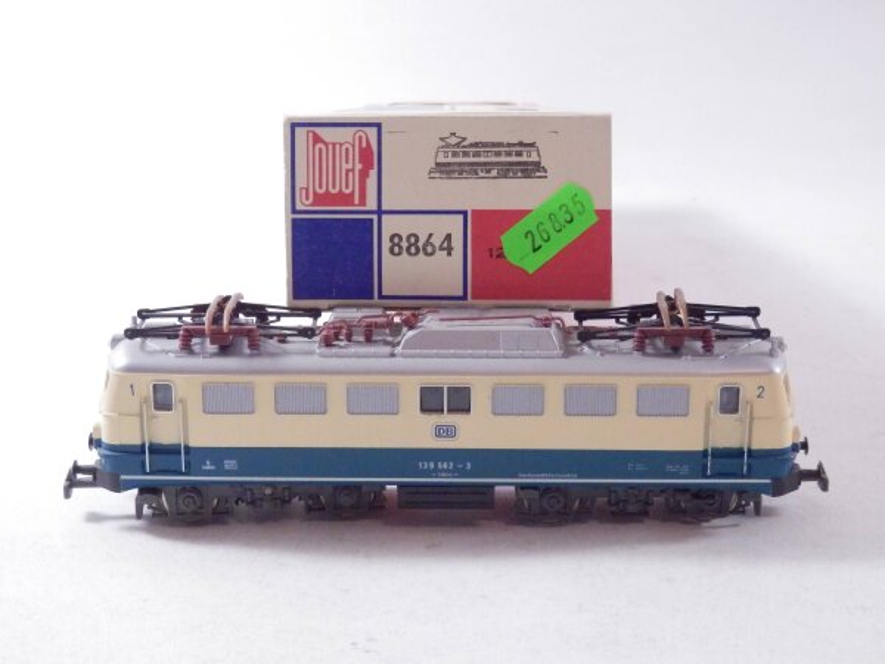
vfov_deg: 22.3
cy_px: 332
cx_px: 442
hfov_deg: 29.4
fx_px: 1687
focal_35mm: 66
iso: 1250
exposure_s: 1/160
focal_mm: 11.9
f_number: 4.4
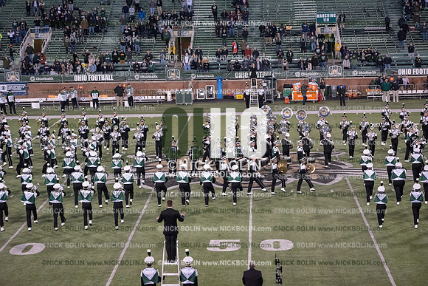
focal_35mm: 102
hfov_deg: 20.0
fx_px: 1213
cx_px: 214
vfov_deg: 13.4
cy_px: 143
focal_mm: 102
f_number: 3.2
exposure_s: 1/1250
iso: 5000
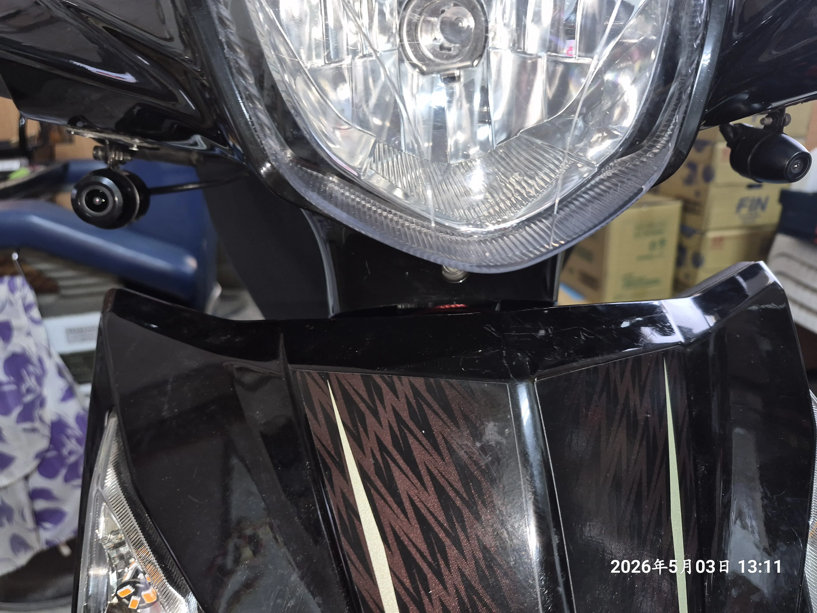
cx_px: 408
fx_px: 543
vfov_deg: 58.9
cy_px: 306
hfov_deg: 73.9
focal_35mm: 23
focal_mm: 5.4
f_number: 1.8
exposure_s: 1/30
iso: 100
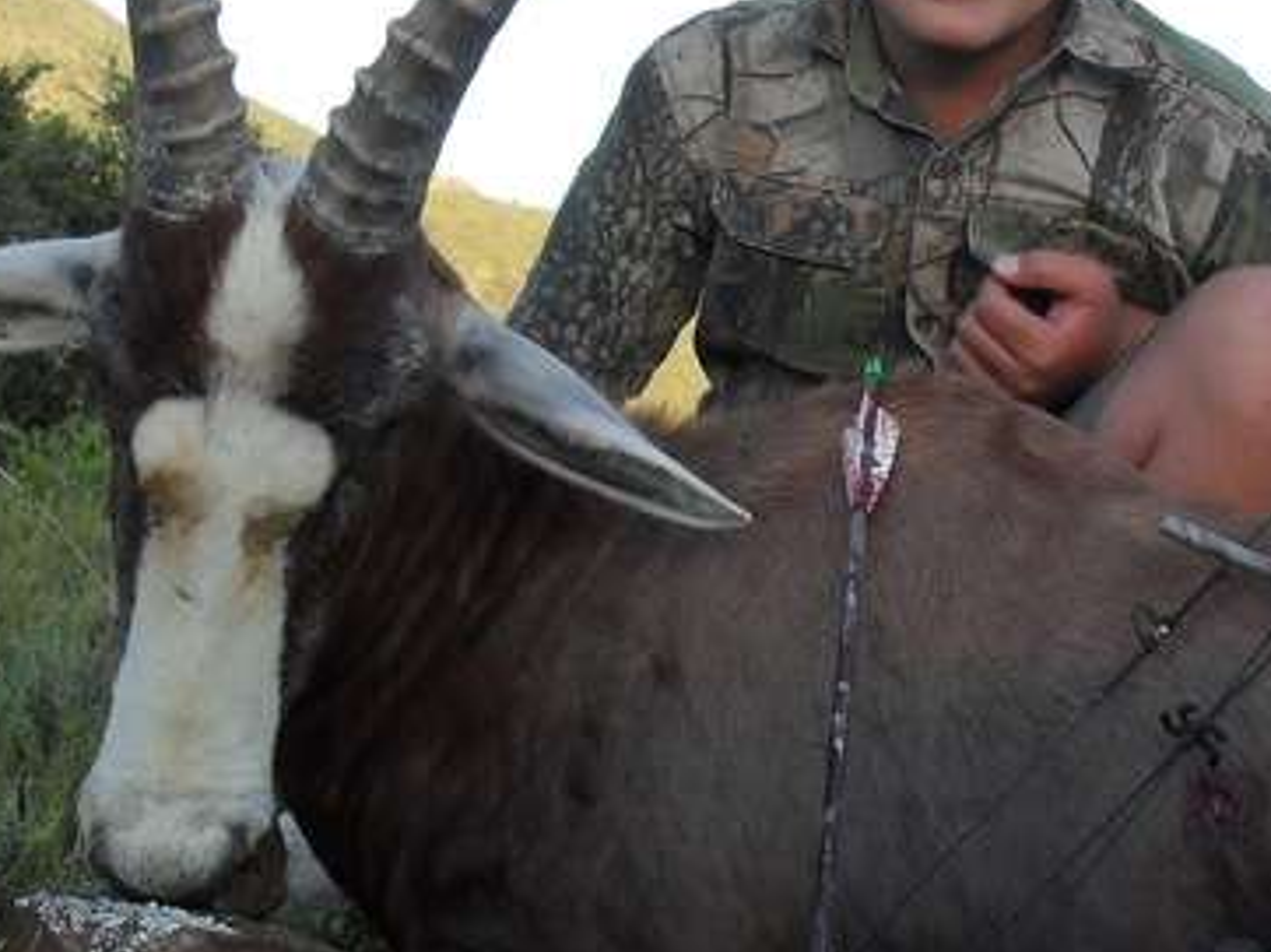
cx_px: 1074
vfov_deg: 17.5
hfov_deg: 22.9
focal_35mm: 84
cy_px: 443
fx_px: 3082
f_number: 2.8
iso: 80
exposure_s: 1/125
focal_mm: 6.3
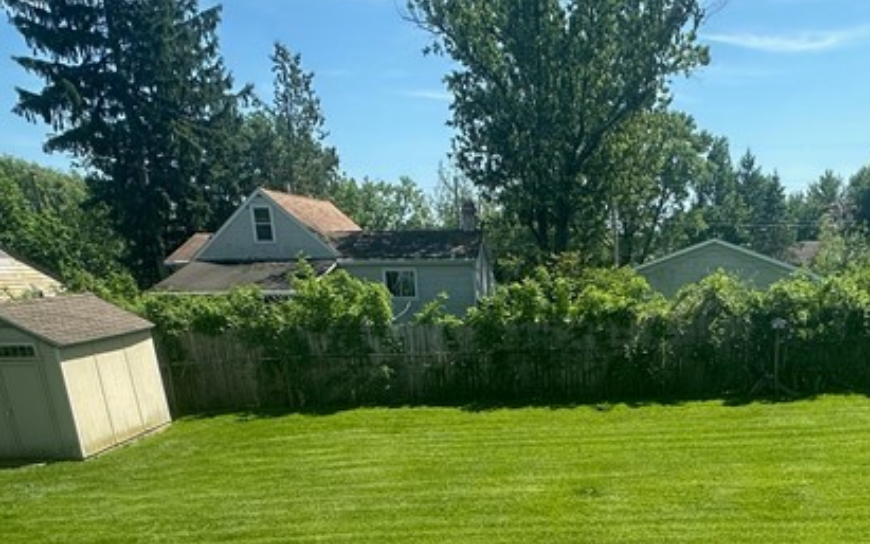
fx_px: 877
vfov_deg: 30.0
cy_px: 635
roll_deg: -0.3
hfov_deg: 51.8
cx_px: 576
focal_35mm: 37
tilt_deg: -22.9
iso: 50
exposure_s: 1/924
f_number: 2.2
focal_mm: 2.22
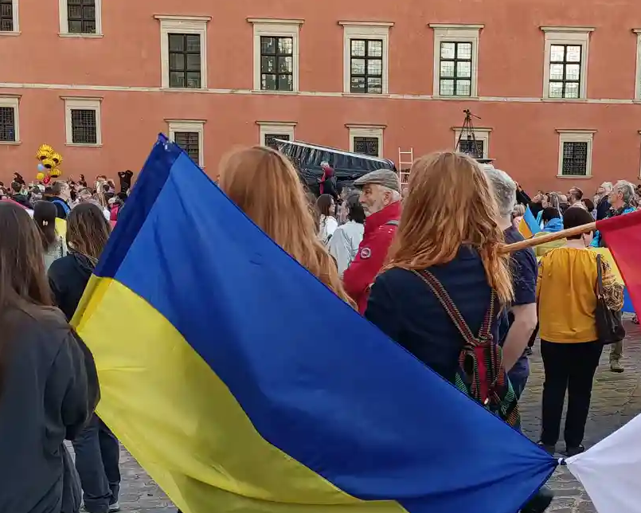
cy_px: 280
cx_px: 449
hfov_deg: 36.1
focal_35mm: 51
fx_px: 968
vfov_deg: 29.7
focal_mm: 6.14
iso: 250
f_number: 1.6
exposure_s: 1/100
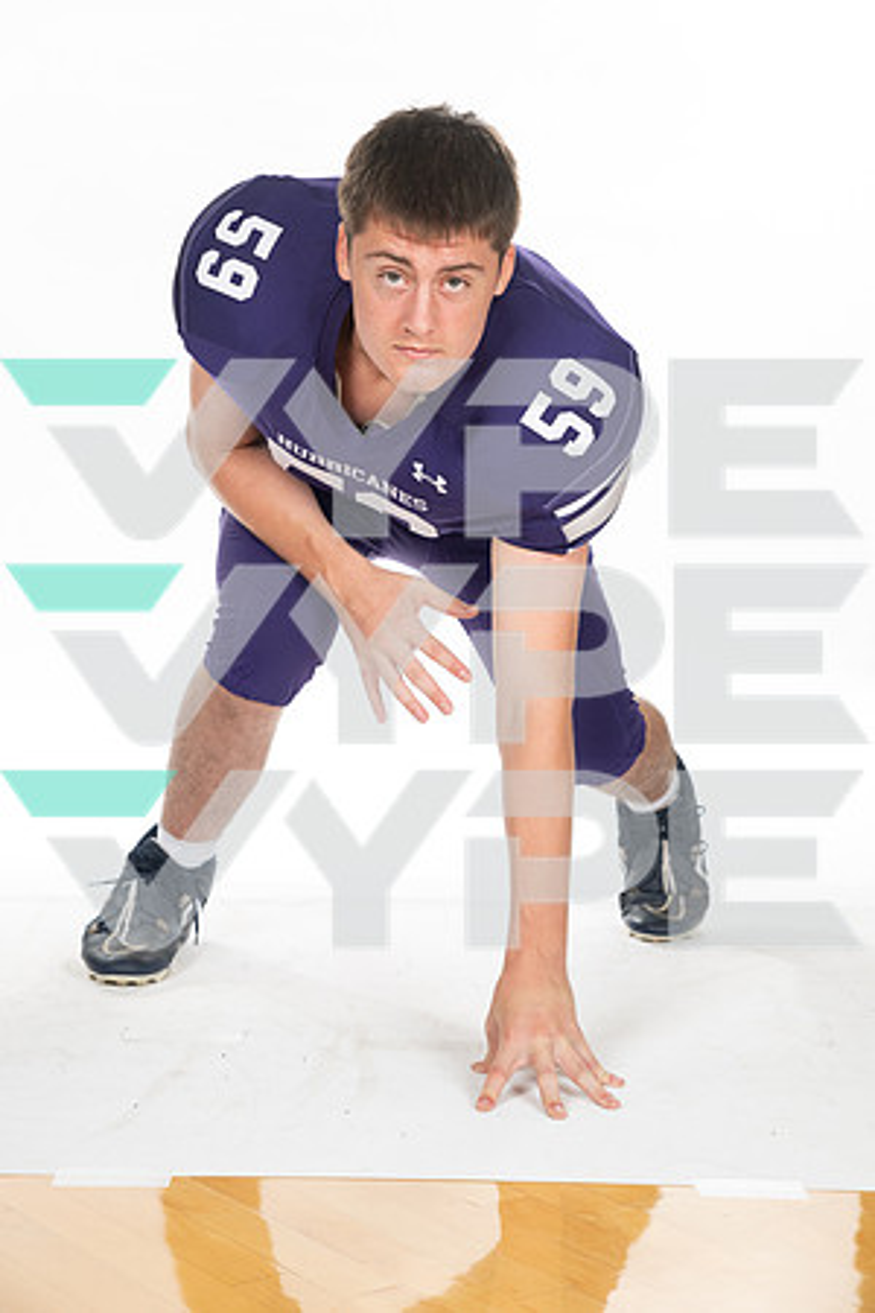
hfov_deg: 19.5
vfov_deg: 28.8
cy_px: 656
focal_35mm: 70
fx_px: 2552
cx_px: 438
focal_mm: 70
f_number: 7.1
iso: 800
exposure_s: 1/320
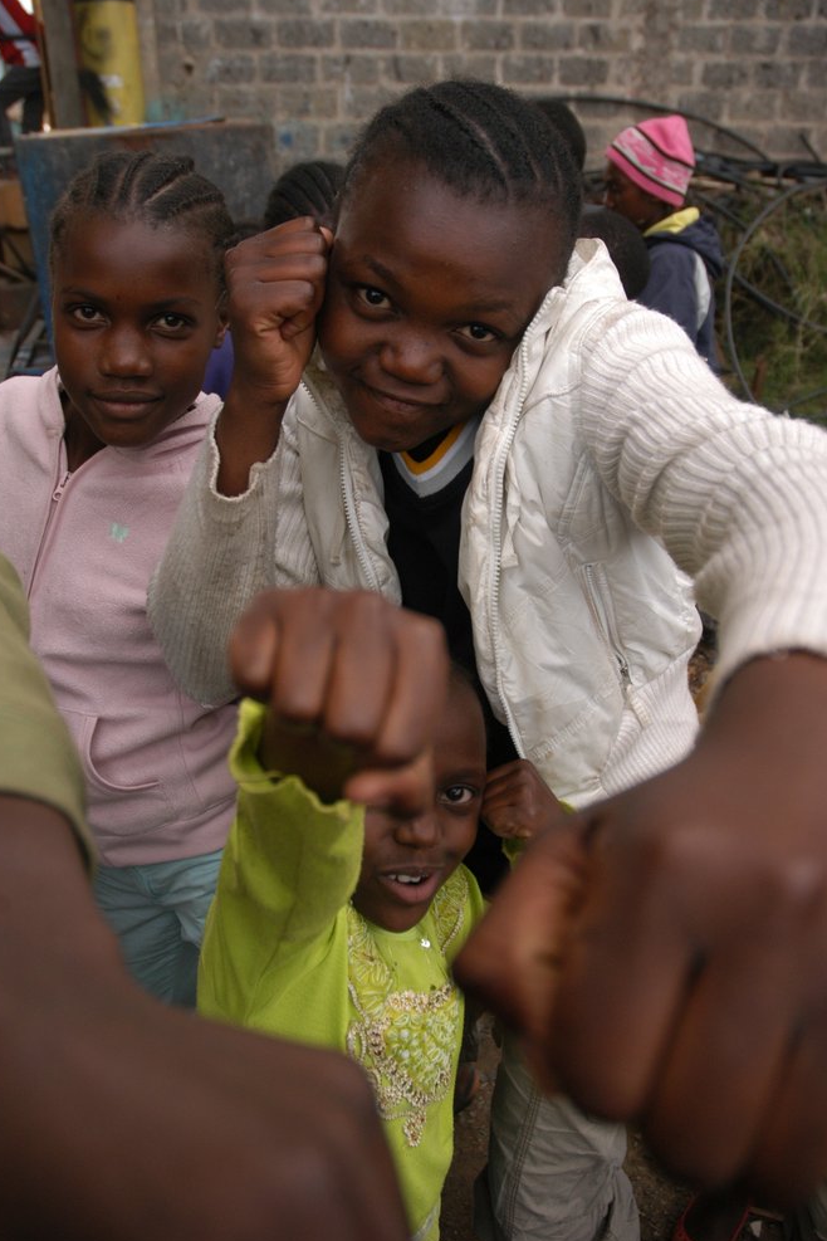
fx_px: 965
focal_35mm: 28
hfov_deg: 46.4
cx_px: 412
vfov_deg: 65.5
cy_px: 604
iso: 400
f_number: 3.5
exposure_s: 1/500
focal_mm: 18
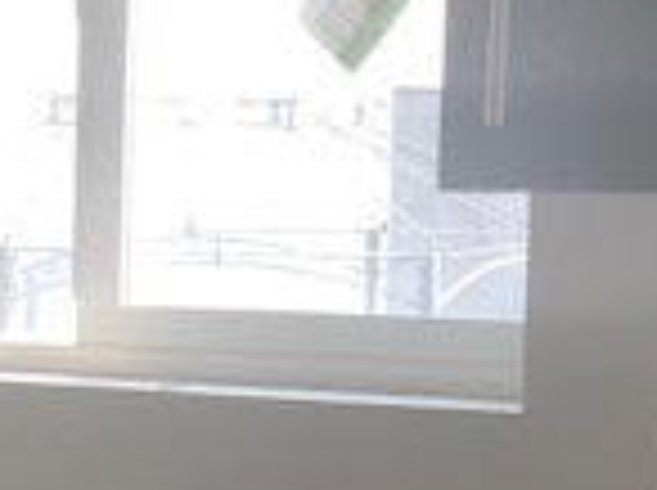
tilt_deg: -5.1
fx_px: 4320
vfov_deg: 6.4
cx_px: -189
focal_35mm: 228
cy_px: 701
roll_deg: -1.3
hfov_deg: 8.6
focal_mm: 6
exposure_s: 1/60
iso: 16
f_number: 2.4
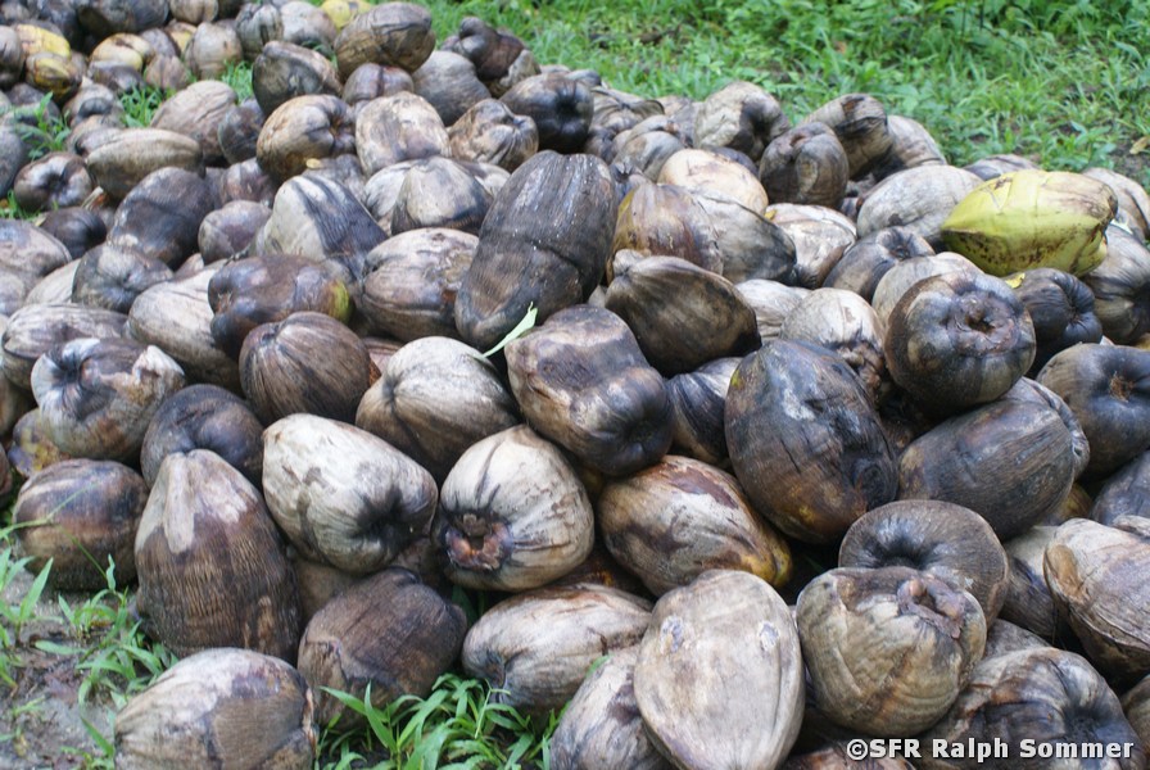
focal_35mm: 42
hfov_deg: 46.3
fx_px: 1343
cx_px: 575
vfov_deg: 32.0
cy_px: 385
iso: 250
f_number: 5
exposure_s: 1/50
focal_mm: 28
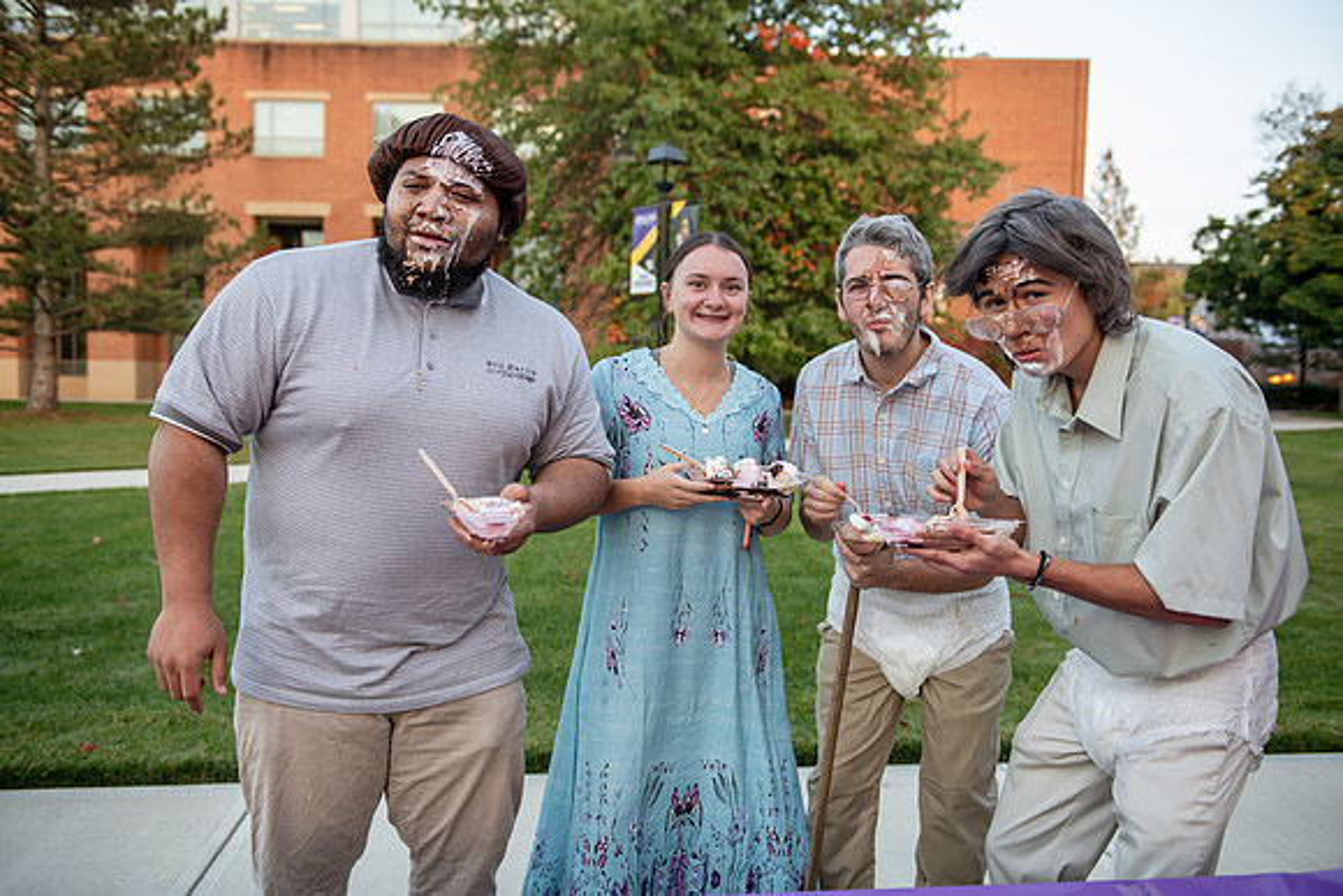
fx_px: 1194
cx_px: 672
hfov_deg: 58.7
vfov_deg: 41.1
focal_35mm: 32
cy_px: 448
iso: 800
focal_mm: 32
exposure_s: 1/320
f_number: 3.2
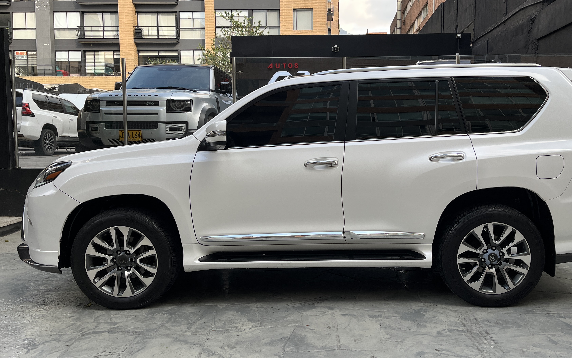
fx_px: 514
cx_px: 320
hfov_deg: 58.0
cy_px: 180
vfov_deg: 38.3
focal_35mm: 33
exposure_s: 1/515
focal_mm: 5.1
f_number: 1.6
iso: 50
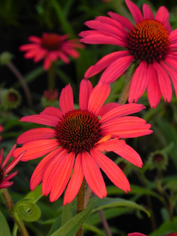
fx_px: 1690
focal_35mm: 248
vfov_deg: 8.0
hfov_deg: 6.0
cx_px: 88
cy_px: 118
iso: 160
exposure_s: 1/40
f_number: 5.6
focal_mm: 44
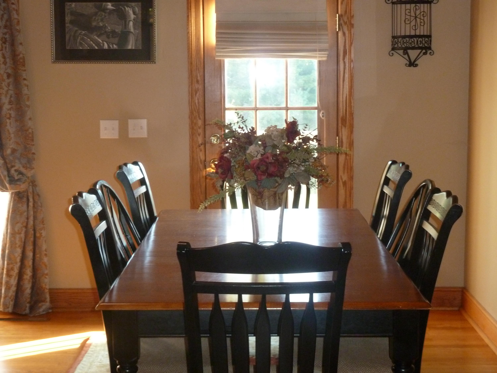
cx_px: 248
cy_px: 186
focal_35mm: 63
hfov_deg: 30.7
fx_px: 905
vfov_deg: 23.3
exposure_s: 1/30
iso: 400
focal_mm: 10.3
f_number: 4
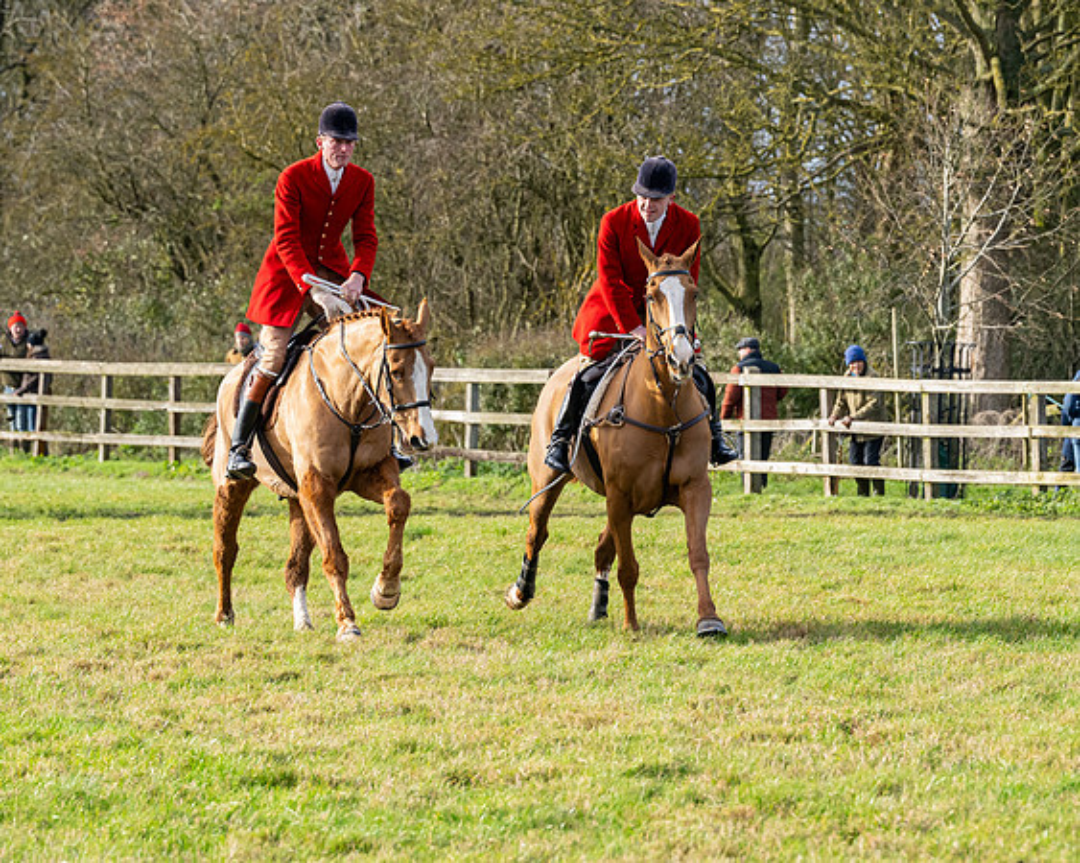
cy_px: 382
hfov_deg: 7.9
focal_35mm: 244
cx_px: 738
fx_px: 7799
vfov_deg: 6.3
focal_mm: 125
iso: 800
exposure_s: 1/1000
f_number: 5
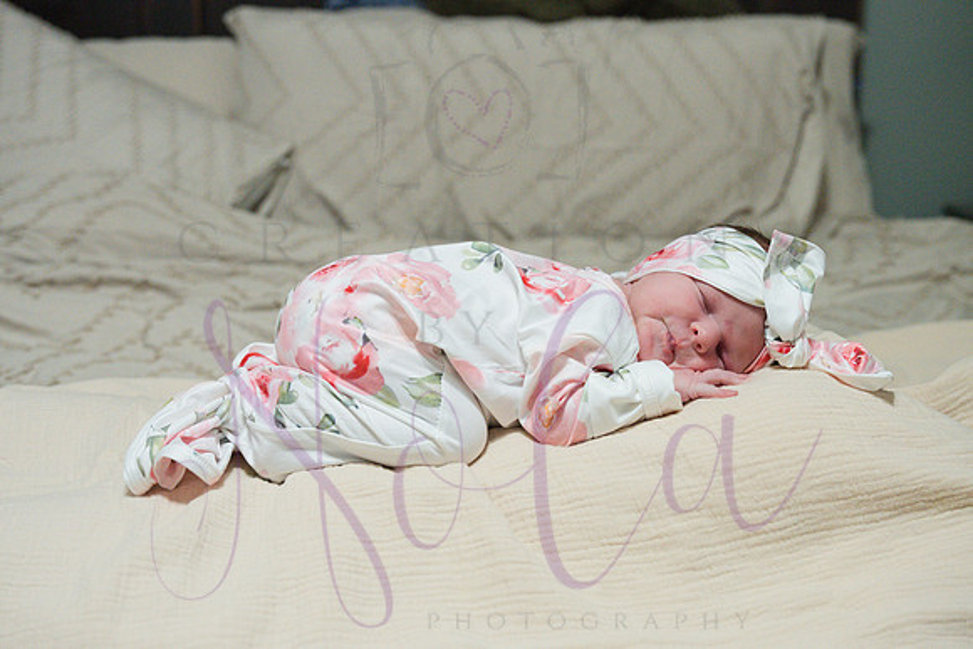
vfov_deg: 29.3
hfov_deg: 42.7
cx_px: 486
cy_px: 324
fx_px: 1244
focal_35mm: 46
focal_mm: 46
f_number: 4
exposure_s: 1/320
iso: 3200
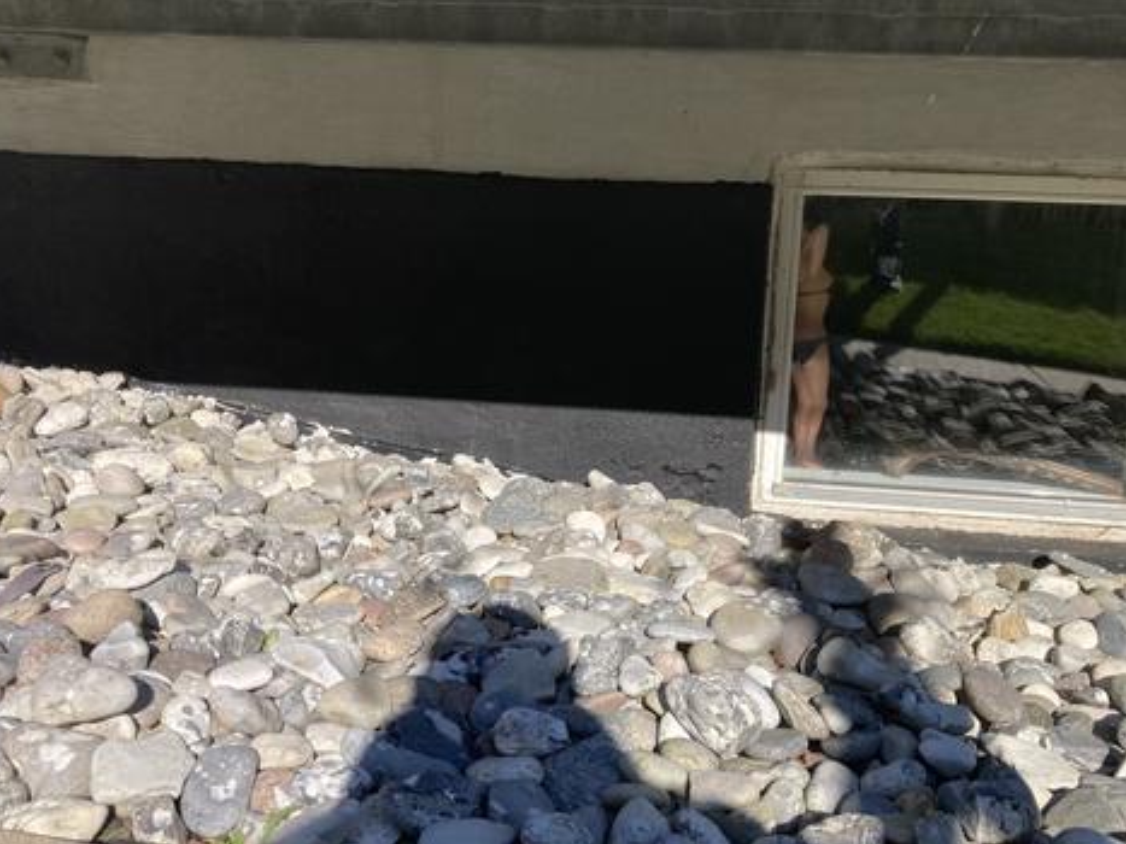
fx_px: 1171
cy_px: 463
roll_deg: -2.5
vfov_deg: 39.6
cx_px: 620
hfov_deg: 51.3
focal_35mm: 36
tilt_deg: -15.0
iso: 20
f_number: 1.8
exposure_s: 1/1946
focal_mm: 3.99
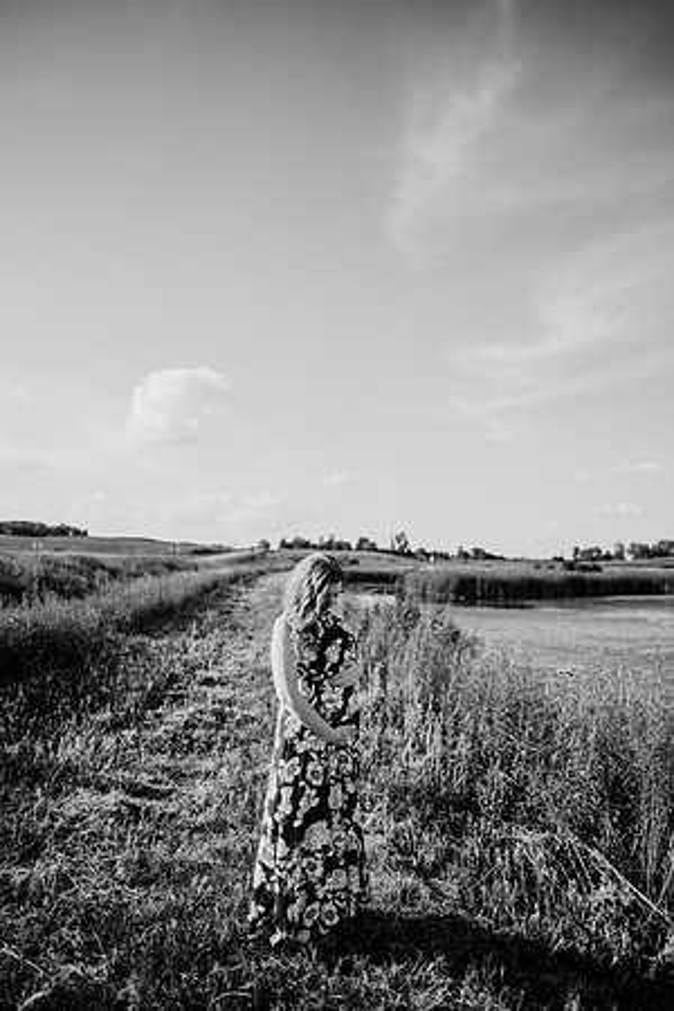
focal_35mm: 24
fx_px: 674
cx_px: 337
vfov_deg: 73.7
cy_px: 506
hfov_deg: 53.1
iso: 100
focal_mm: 24
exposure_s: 1/1600
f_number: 2.2
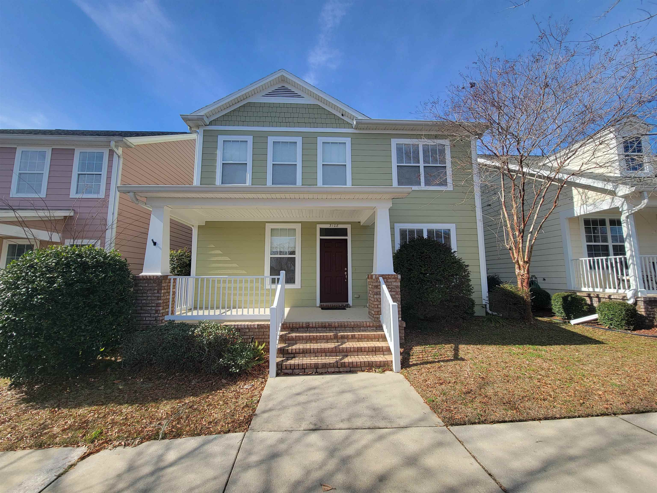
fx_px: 247
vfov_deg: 89.9
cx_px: 328
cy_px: 246
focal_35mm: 13
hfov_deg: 106.2
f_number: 2.2
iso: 50
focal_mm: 2.2
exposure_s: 1/1073
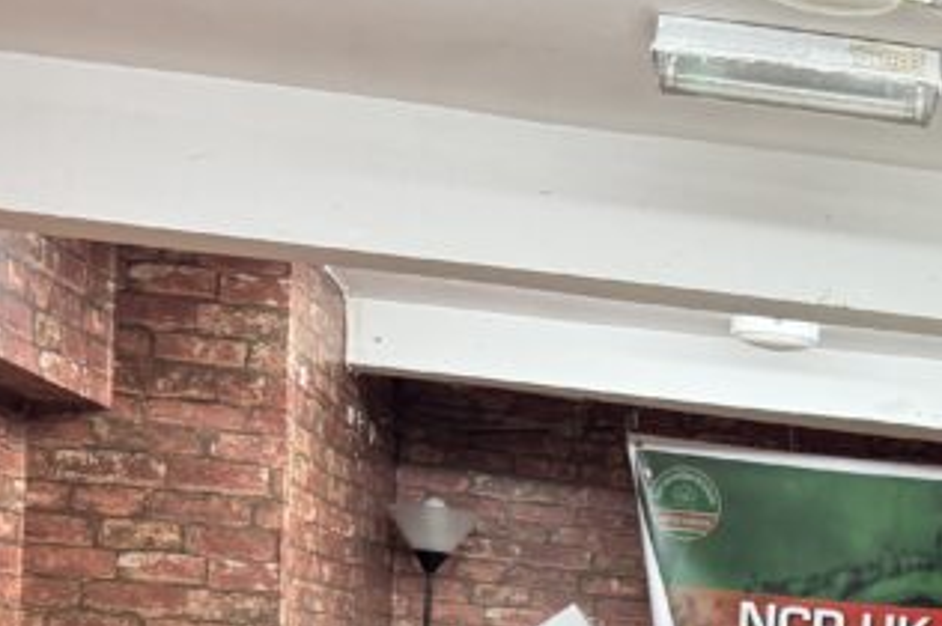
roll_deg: -6.3
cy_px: 978
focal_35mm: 81
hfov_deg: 24.0
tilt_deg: -8.4
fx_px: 2117
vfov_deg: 15.4
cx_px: 945
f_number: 1.78
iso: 200
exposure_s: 1/63
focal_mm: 6.76
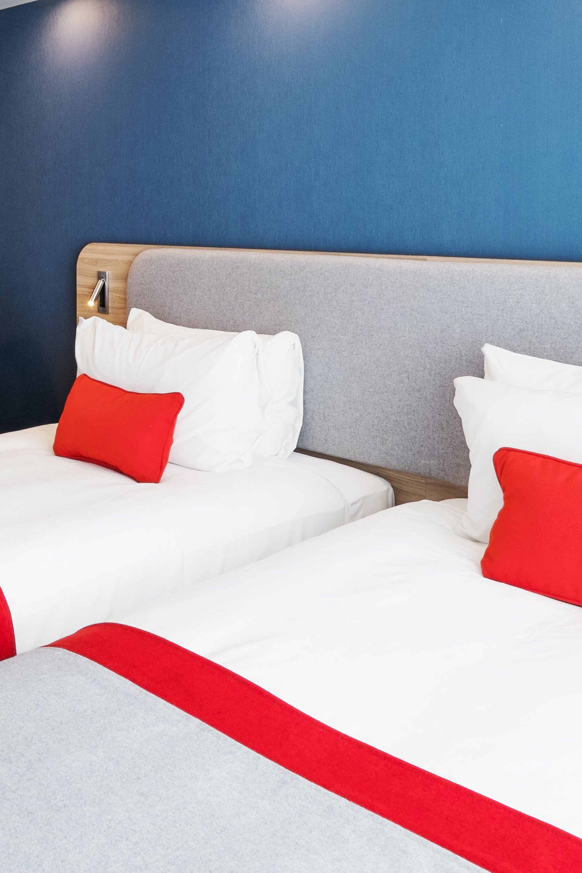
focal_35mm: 36
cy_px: 294
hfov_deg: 36.1
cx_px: 153
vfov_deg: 52.2
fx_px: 873
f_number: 7.1
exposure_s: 1/9
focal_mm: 10
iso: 250
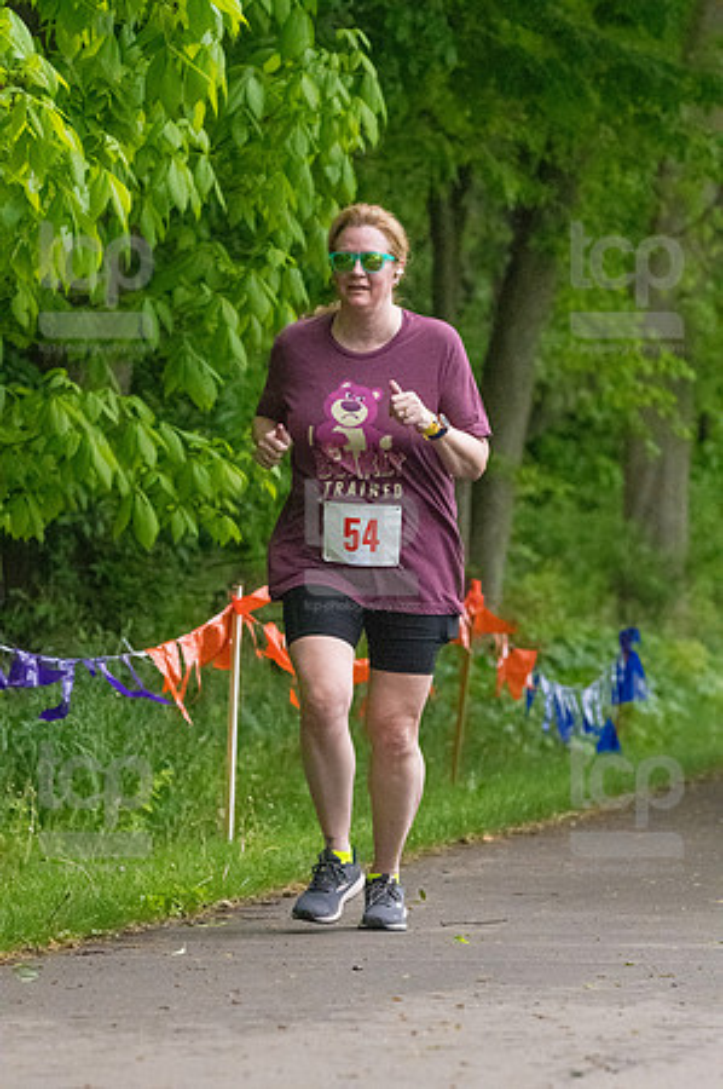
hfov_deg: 5.1
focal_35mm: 270
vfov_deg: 7.6
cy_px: 544
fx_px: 8152
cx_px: 362
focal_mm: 180
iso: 6400
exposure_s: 1/1250
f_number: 5.6
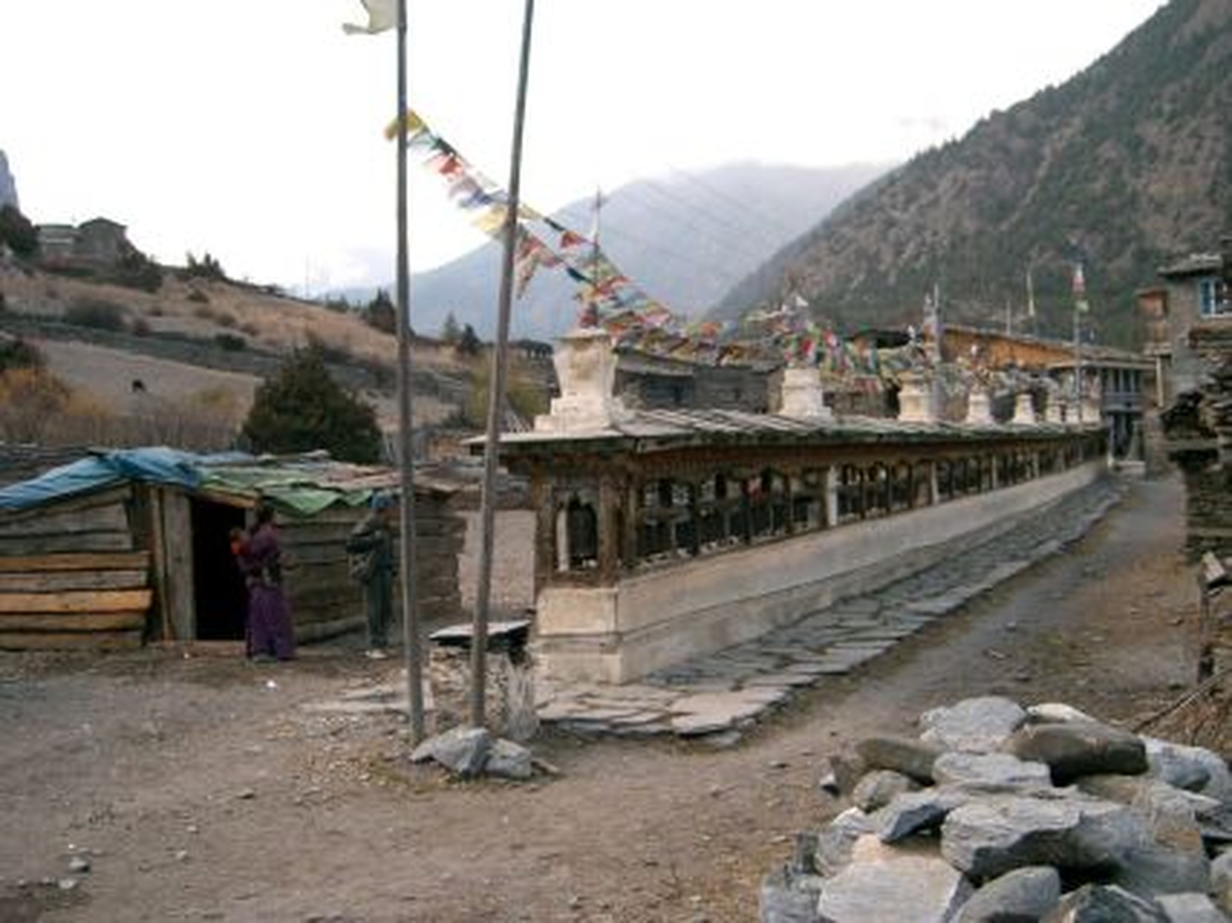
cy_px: 462
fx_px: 1388
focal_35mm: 39
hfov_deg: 47.9
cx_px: 616
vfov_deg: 36.8
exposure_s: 1/160
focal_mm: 8
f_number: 2.8
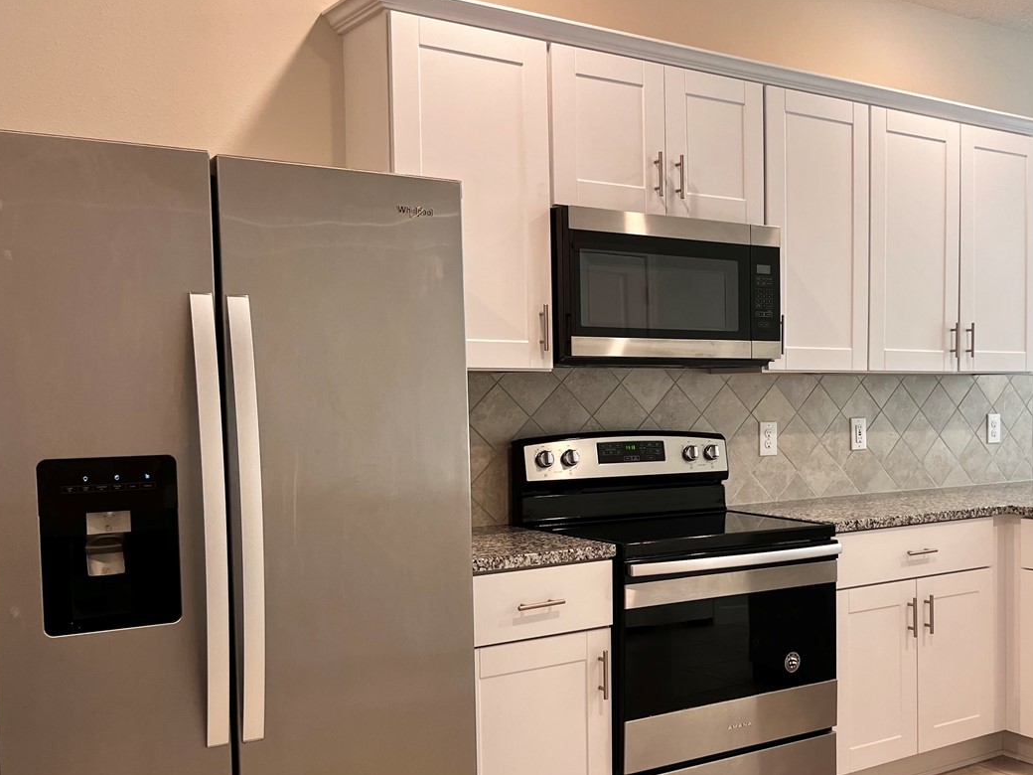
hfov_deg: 45.5
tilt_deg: -3.3
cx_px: 751
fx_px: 1194
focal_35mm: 40
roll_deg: +0.8
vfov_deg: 35.9
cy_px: 447
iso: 100
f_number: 1.5
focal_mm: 5.7
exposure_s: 1/120
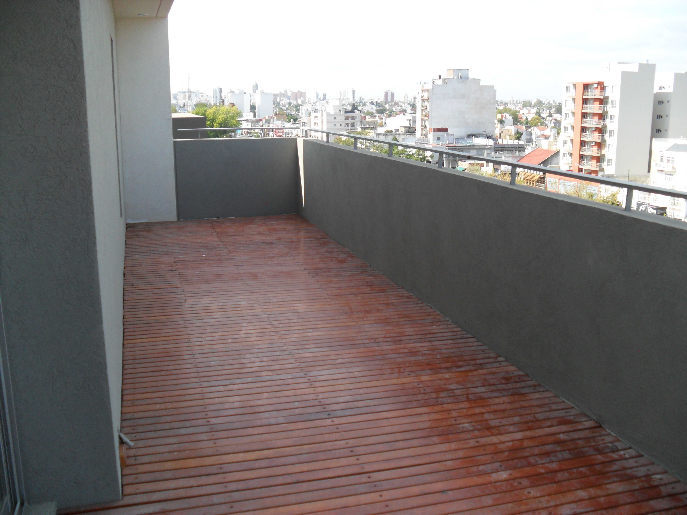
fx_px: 695
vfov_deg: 40.7
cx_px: 344
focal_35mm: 35
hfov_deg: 52.6
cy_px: 258
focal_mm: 6.3
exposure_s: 1/500
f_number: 3
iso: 80
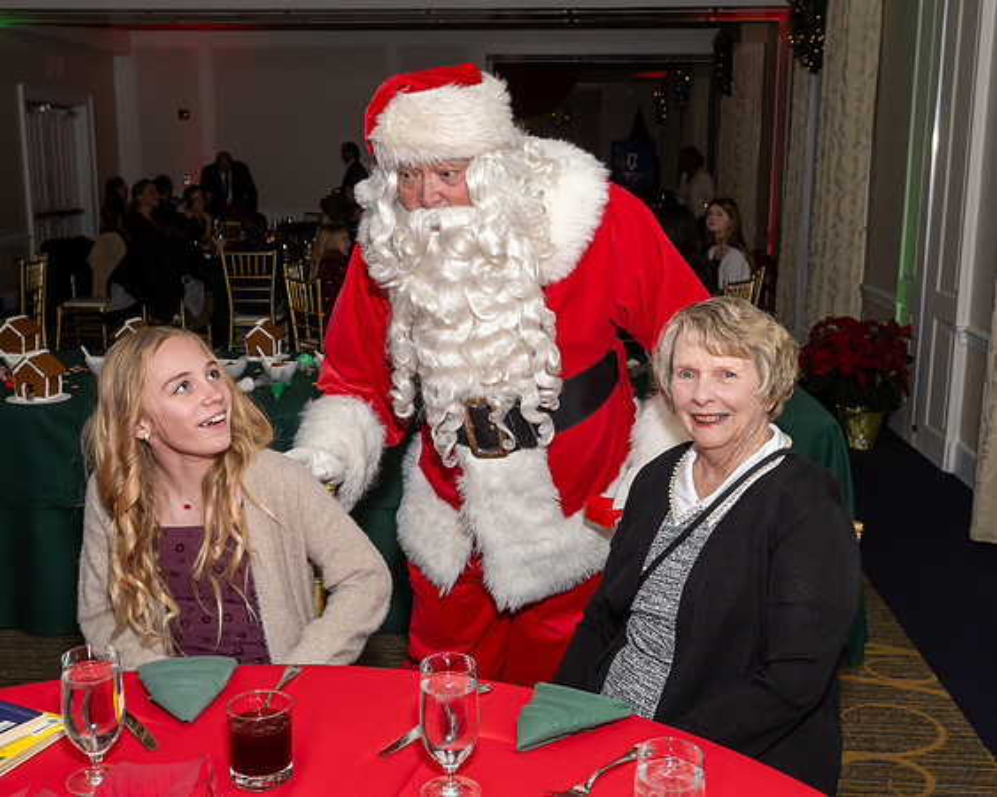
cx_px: 514
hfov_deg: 47.8
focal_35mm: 38
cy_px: 400
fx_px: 1124
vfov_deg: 39.0
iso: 500
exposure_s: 1/250
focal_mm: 20
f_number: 8
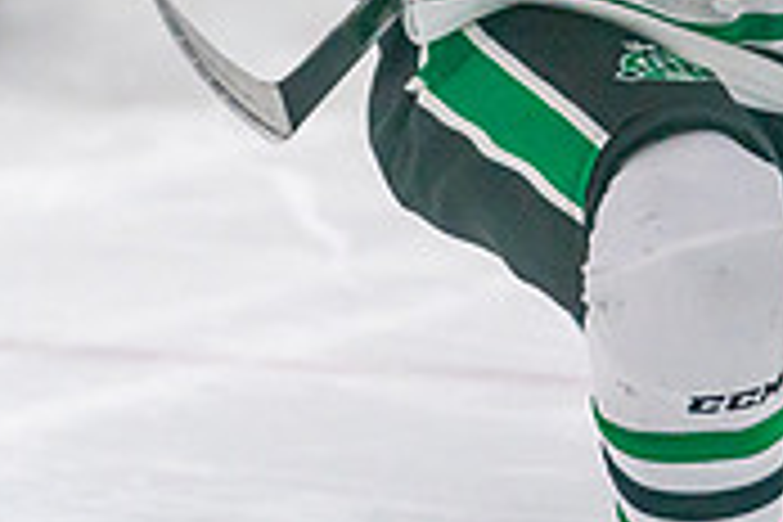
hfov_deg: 5.5
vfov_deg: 3.6
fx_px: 8156
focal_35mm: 375
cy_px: -342
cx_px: 525
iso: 3200
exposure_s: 1/1250
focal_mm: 109
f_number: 2.8
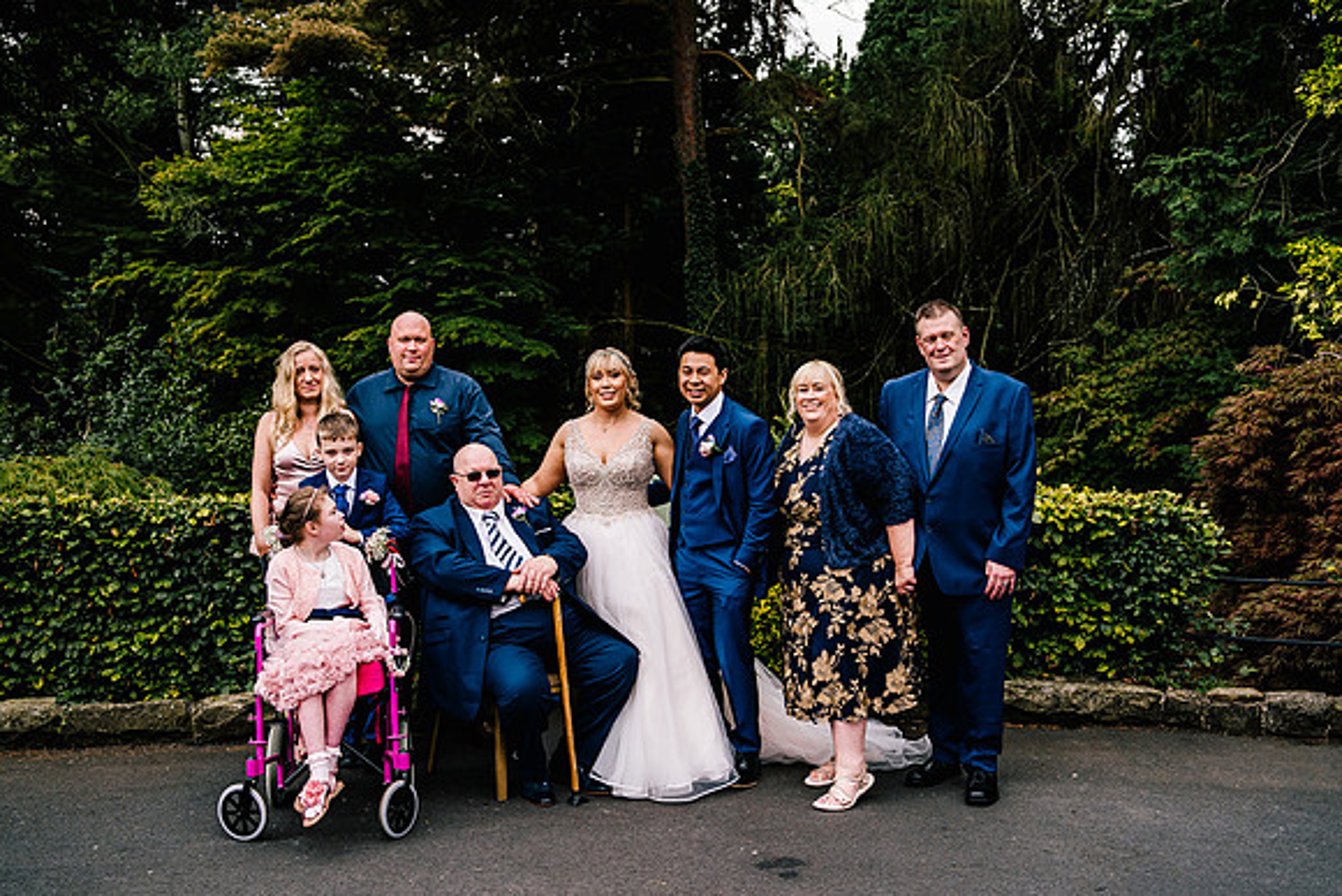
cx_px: 675
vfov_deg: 37.5
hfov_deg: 53.9
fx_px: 1319
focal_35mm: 35
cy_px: 448
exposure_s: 1/500
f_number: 4
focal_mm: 35
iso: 200
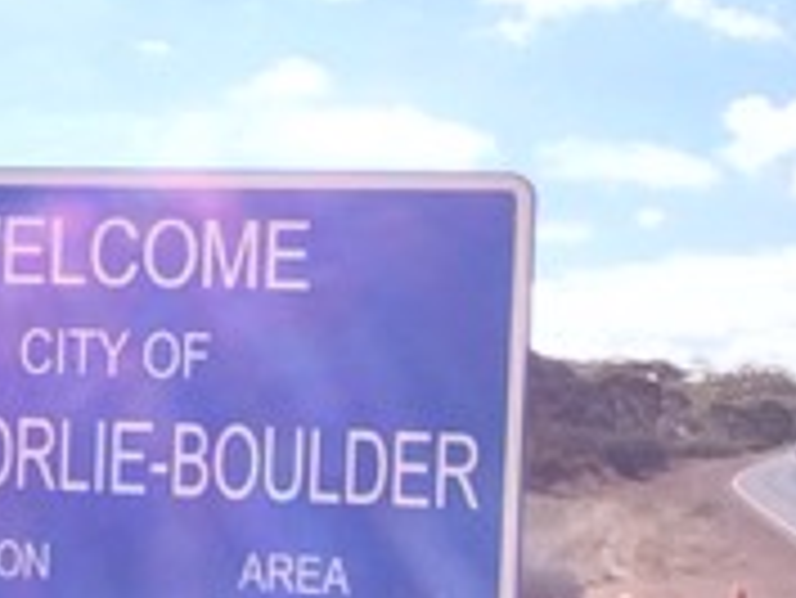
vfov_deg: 16.2
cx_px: 117
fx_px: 2094
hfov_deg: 21.2
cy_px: 450
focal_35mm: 91
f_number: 2.4
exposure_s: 1/801
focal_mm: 2.15
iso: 50
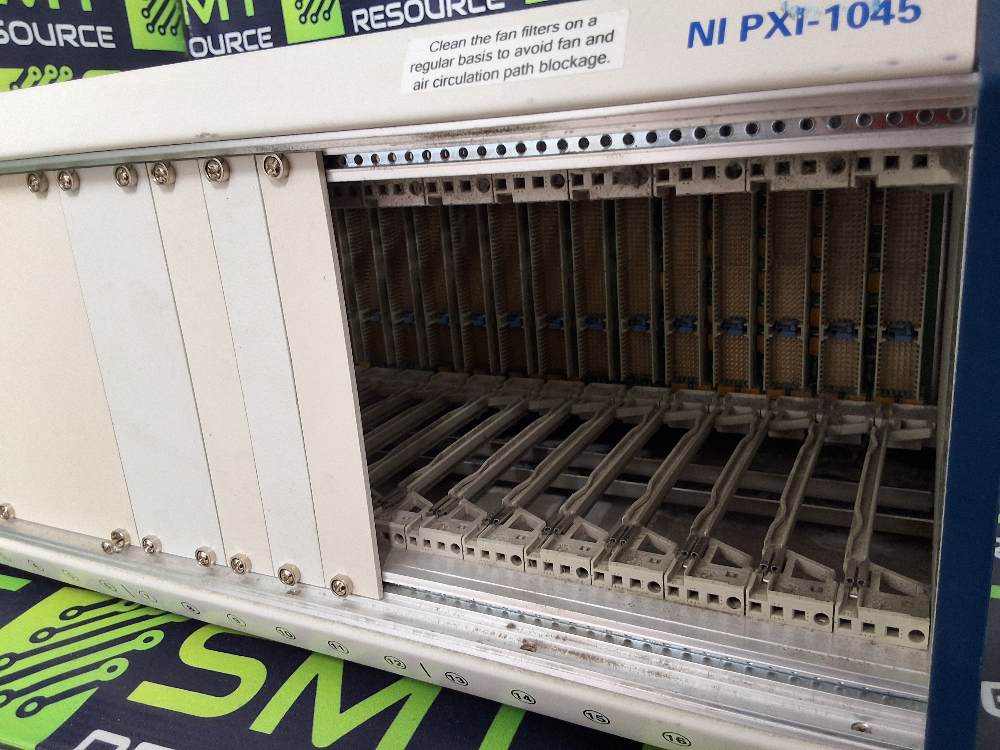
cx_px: 500
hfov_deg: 63.4
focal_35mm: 28
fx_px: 809
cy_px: 375
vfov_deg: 49.7
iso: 200
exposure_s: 1/30
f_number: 1.9
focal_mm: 2.91
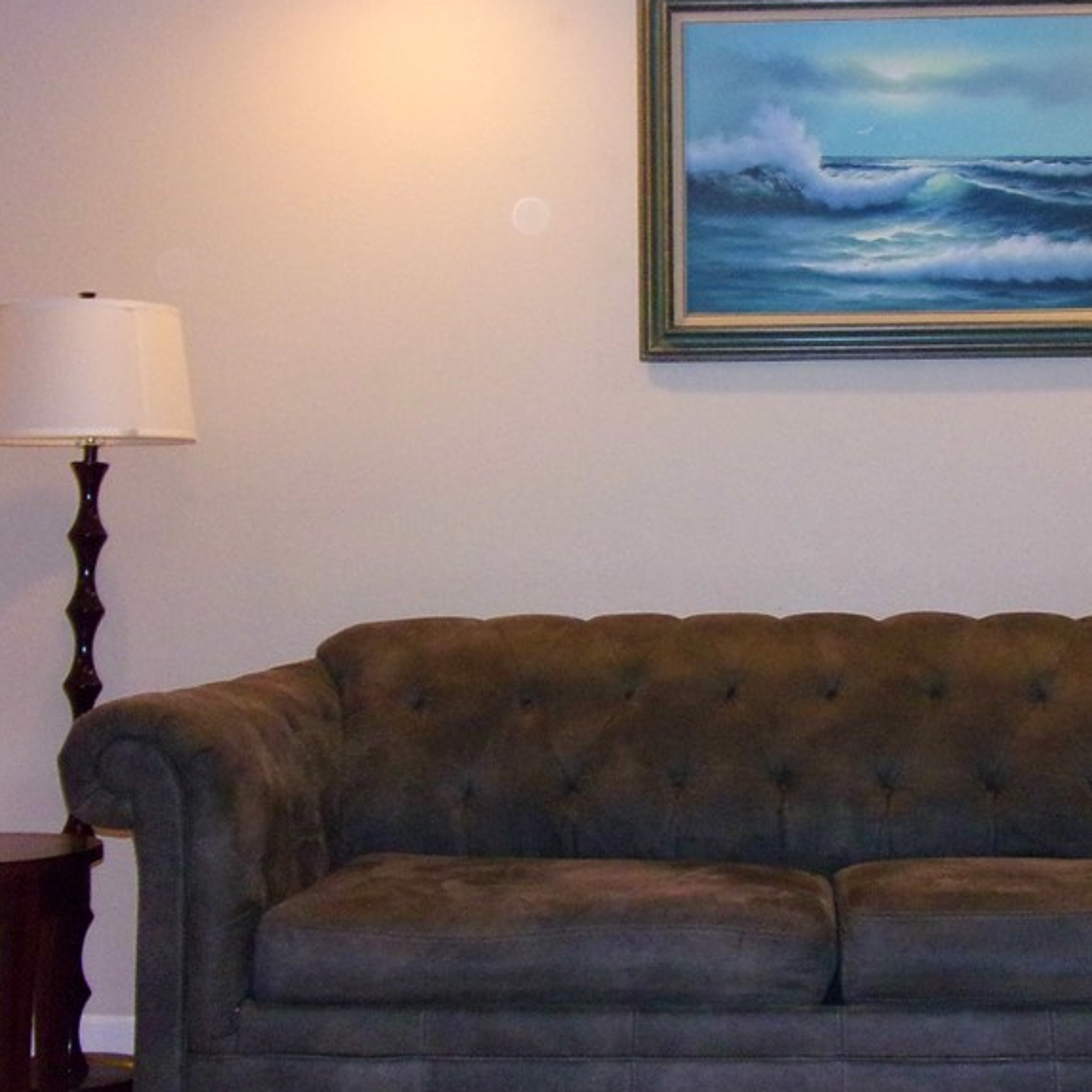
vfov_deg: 32.7
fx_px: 1856
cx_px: 788
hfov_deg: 32.3
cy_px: 470
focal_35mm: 52
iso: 310
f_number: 3.7
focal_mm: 5.9
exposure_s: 1/34
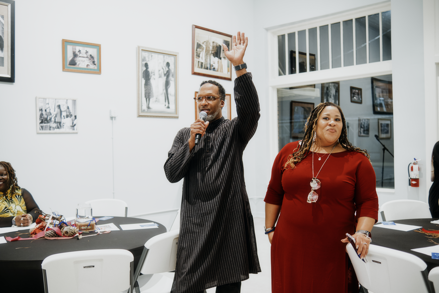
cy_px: 146
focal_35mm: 35
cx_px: 220
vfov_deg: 37.9
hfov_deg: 54.4
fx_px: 427
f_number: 2
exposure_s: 1/60
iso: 500
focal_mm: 23
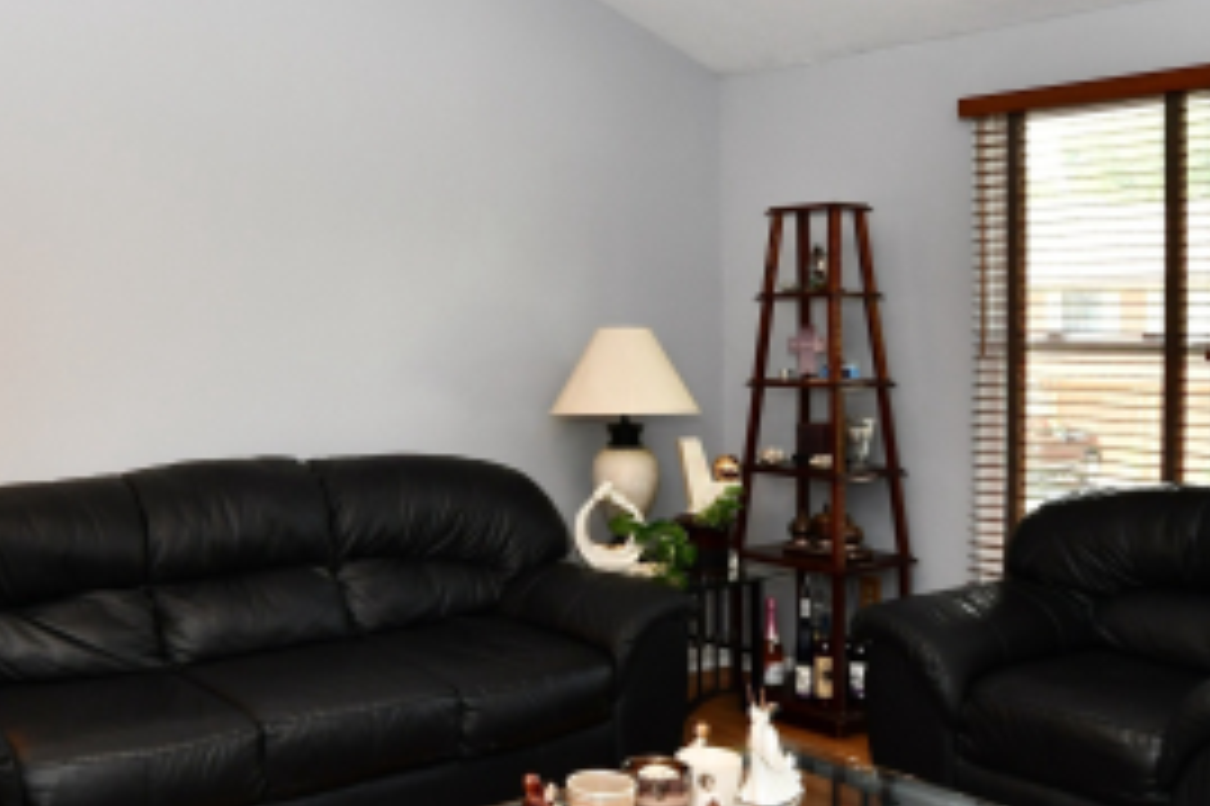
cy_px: 419
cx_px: 490
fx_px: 1310
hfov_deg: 49.3
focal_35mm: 39
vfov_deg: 34.2
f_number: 6.3
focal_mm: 14
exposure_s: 1/60
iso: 640
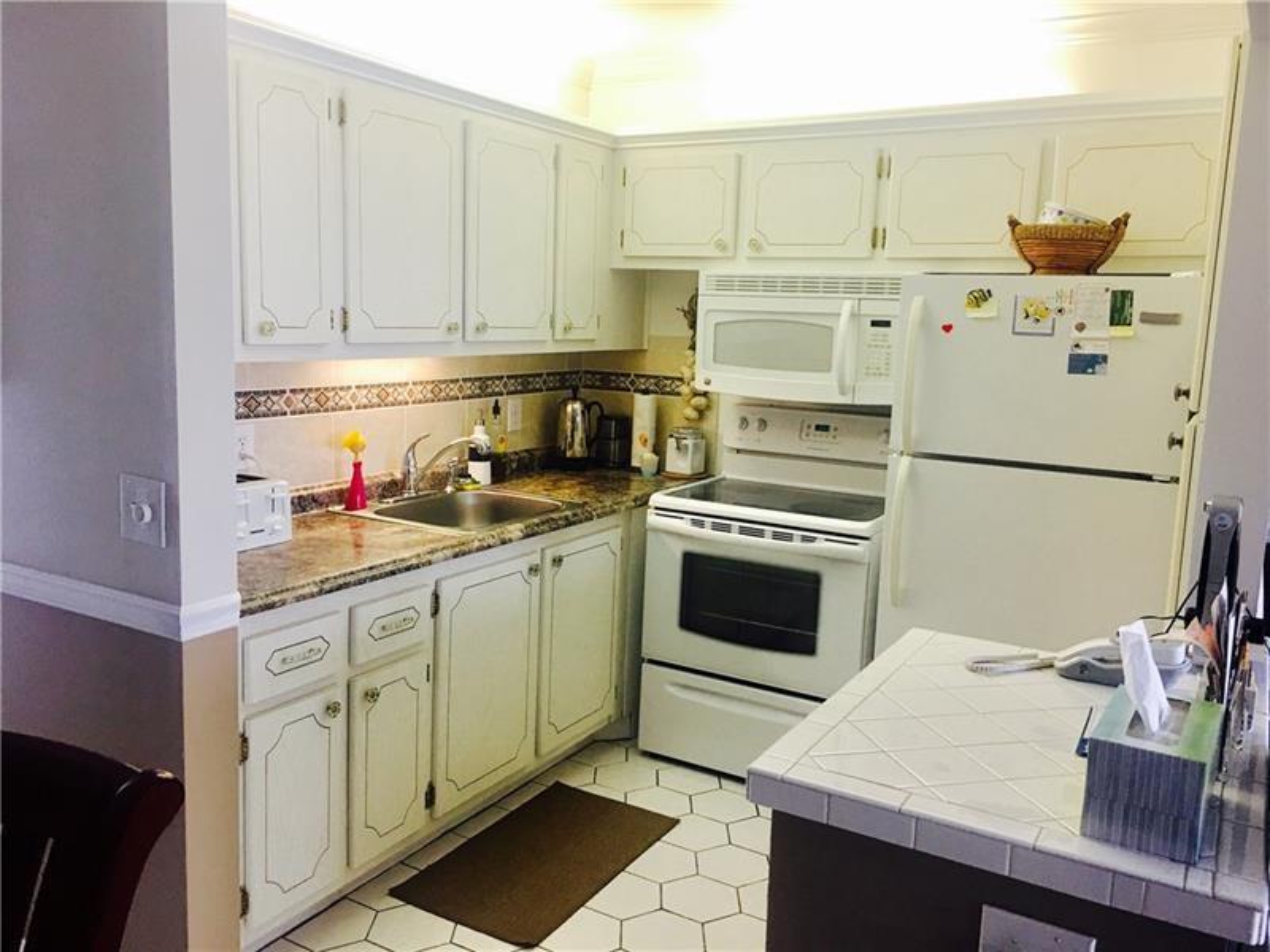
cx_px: 635
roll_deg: -2.7
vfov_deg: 48.2
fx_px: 1064
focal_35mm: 29
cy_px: 476
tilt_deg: -7.5
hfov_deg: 61.7
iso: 32
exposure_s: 1/30
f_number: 2.2
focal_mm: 4.15
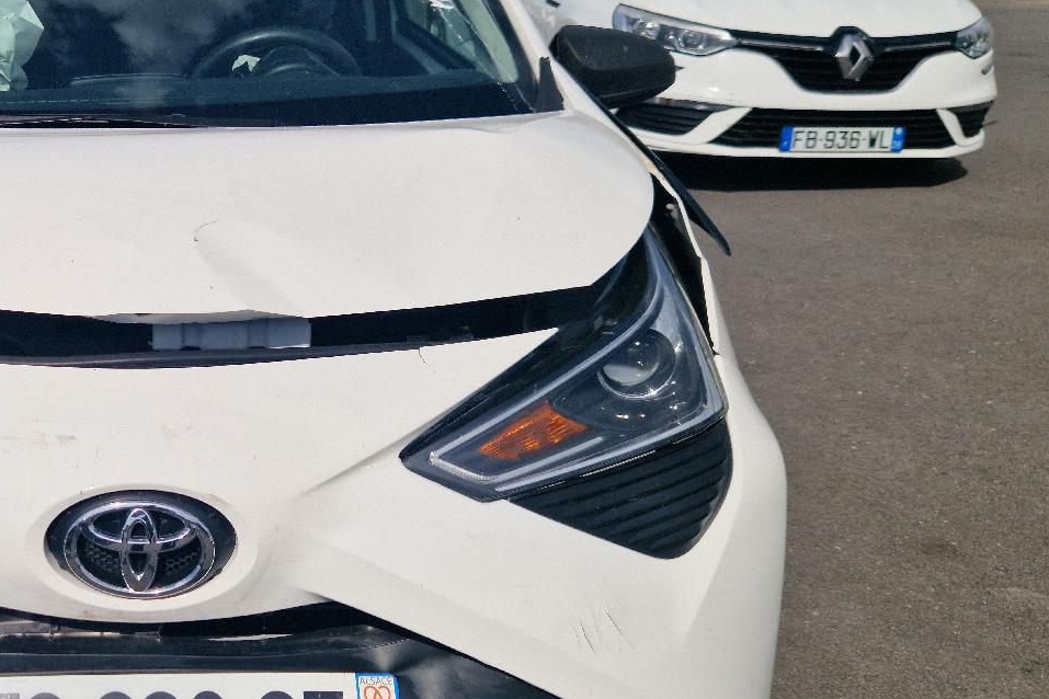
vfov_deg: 29.9
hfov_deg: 40.7
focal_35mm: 45
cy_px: 348
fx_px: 1311
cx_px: 134
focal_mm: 5.4
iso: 50
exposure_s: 1/5000
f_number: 1.8
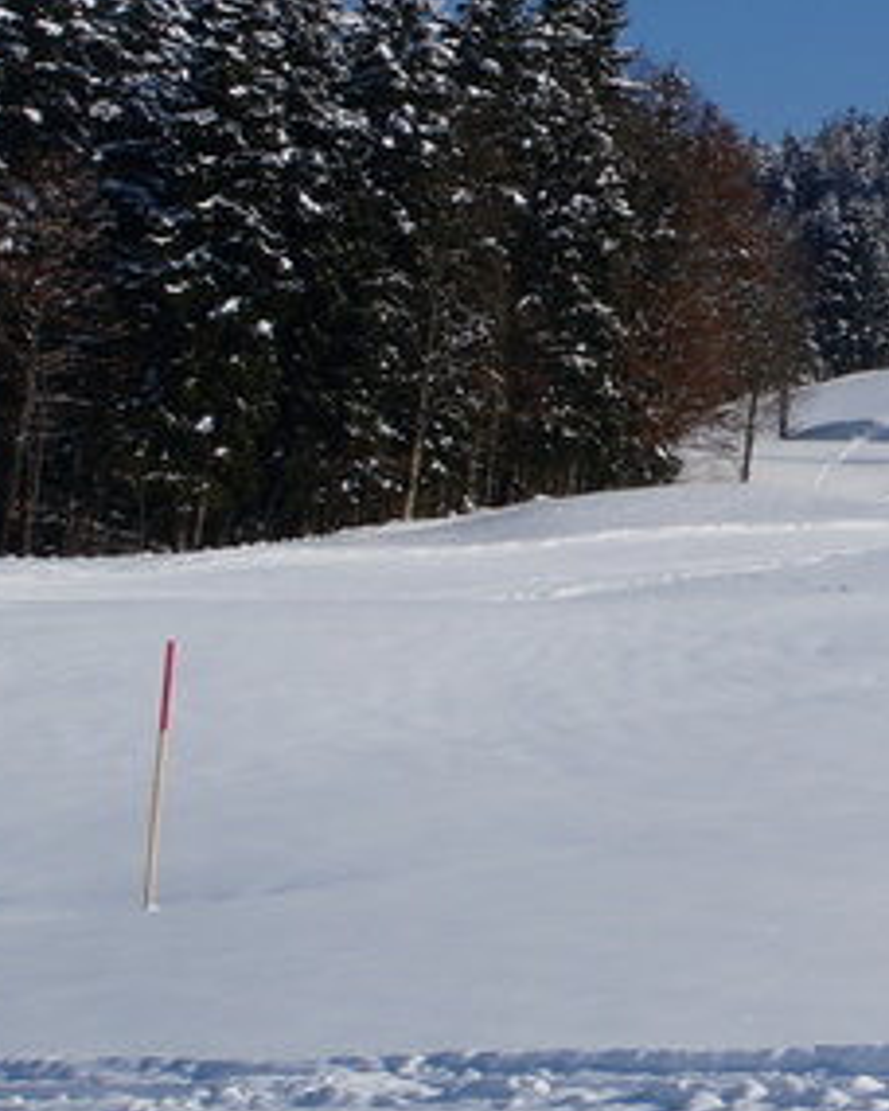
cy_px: 183
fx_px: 2993
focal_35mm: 91
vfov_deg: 20.7
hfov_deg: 13.7
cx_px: 1907
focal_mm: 18
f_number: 16
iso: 100
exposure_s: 1/160
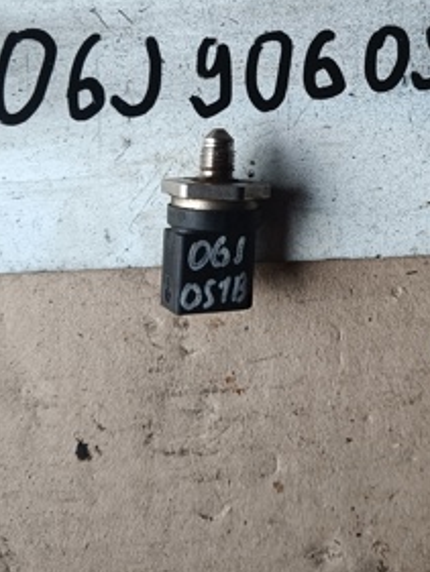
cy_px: 134
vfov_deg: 44.1
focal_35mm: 41
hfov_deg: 34.8
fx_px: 679
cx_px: 291
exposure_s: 1/120
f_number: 1.88
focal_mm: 5.59
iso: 85
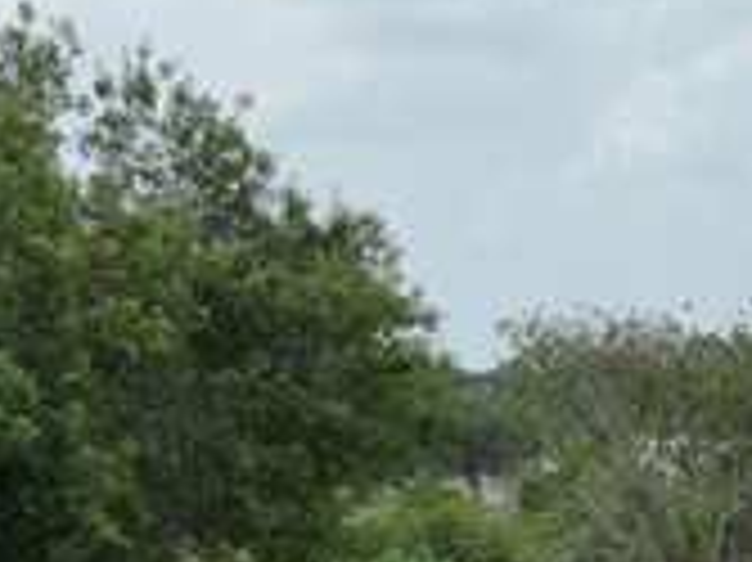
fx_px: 2496
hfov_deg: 16.1
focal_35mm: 115
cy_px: 1284
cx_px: 1027
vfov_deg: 11.1
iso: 100
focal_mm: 12.29
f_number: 2.8
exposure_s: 1/1500
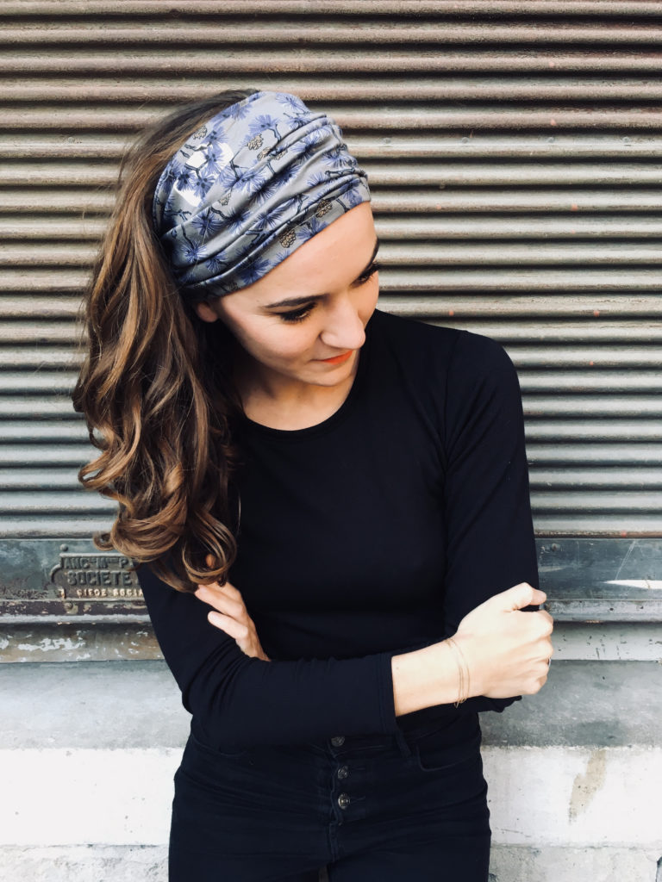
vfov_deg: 61.7
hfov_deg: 48.2
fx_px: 739
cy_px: 441
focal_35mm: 29
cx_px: 331
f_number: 2.2
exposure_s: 1/33
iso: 32
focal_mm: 4.15
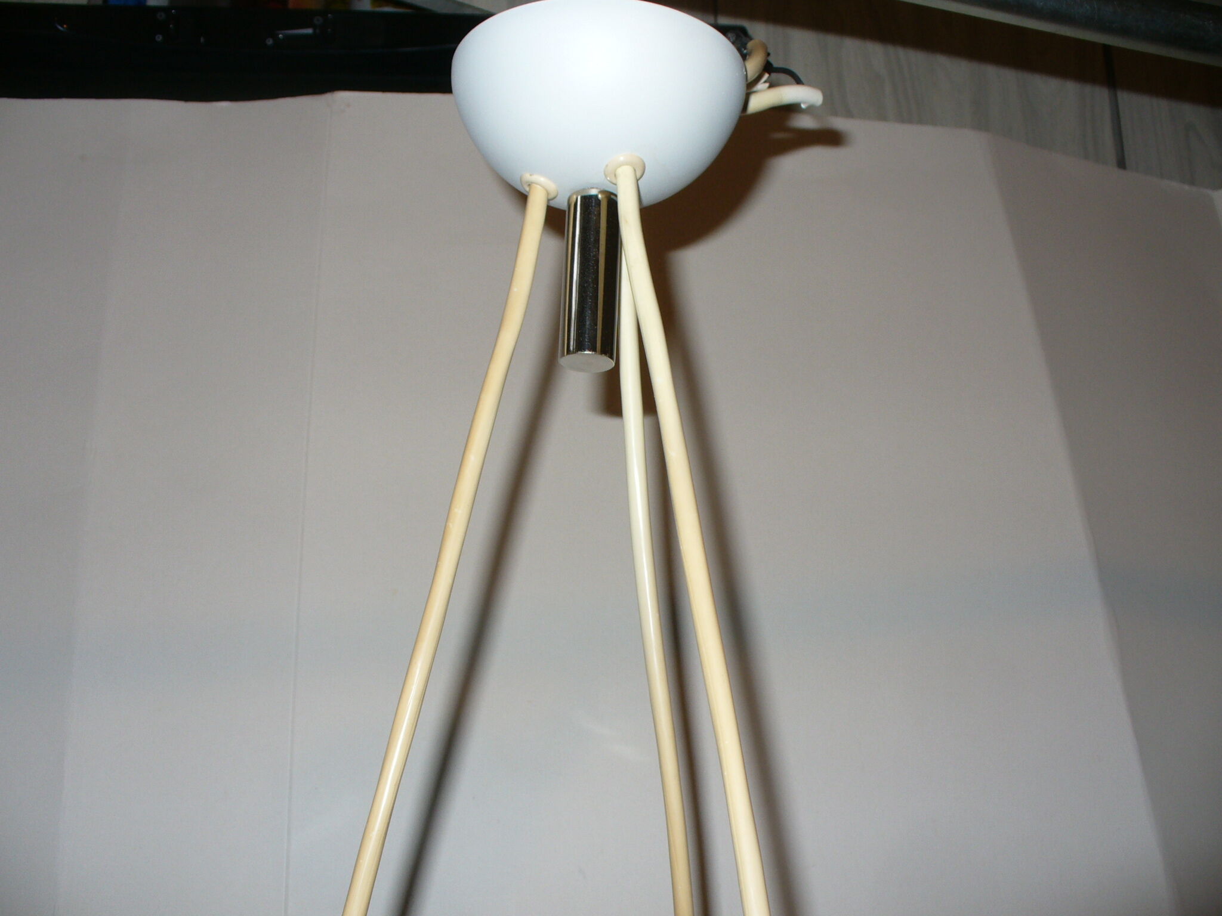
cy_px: 458
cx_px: 611
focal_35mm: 37
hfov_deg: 50.1
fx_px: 1306
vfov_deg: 38.7
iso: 80
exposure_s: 1/30
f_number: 2.8
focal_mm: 6.1
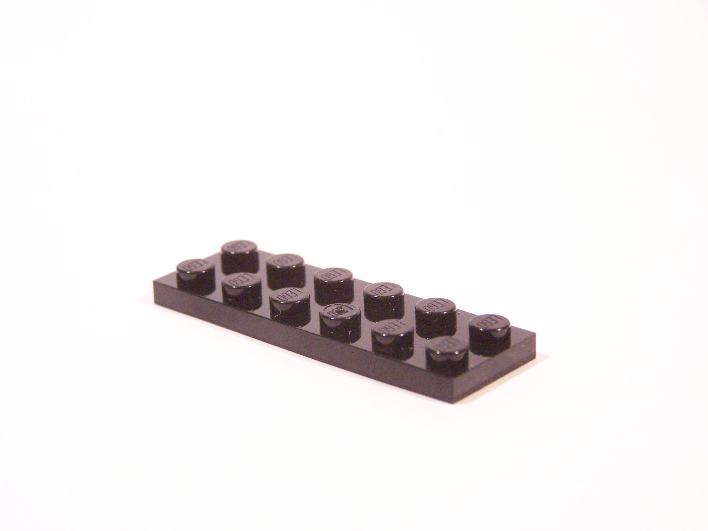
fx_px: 2148
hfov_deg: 18.7
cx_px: 354
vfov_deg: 14.1
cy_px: 266
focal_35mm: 105
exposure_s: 1/30
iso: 400
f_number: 3.2
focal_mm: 17.5
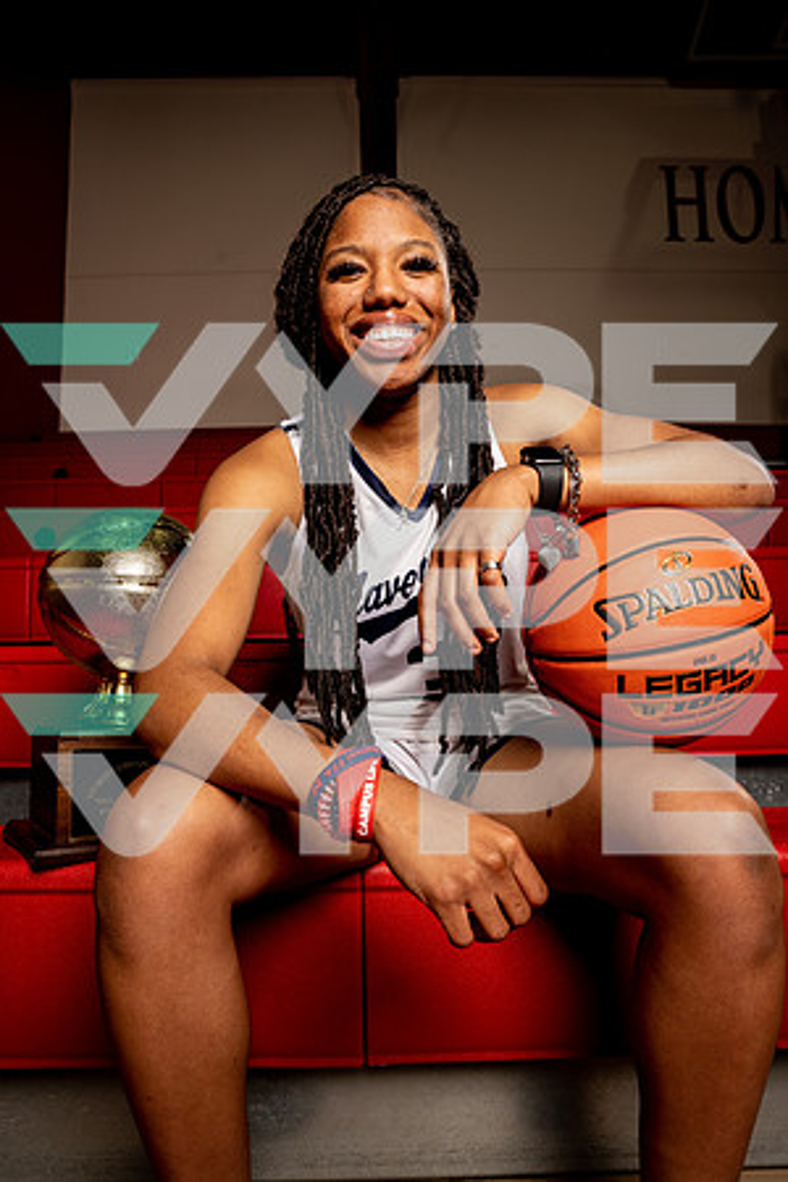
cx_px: 394
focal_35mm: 24
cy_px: 591
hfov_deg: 53.1
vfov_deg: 73.7
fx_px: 788
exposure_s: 1/250
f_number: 7.1
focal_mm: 24
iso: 100
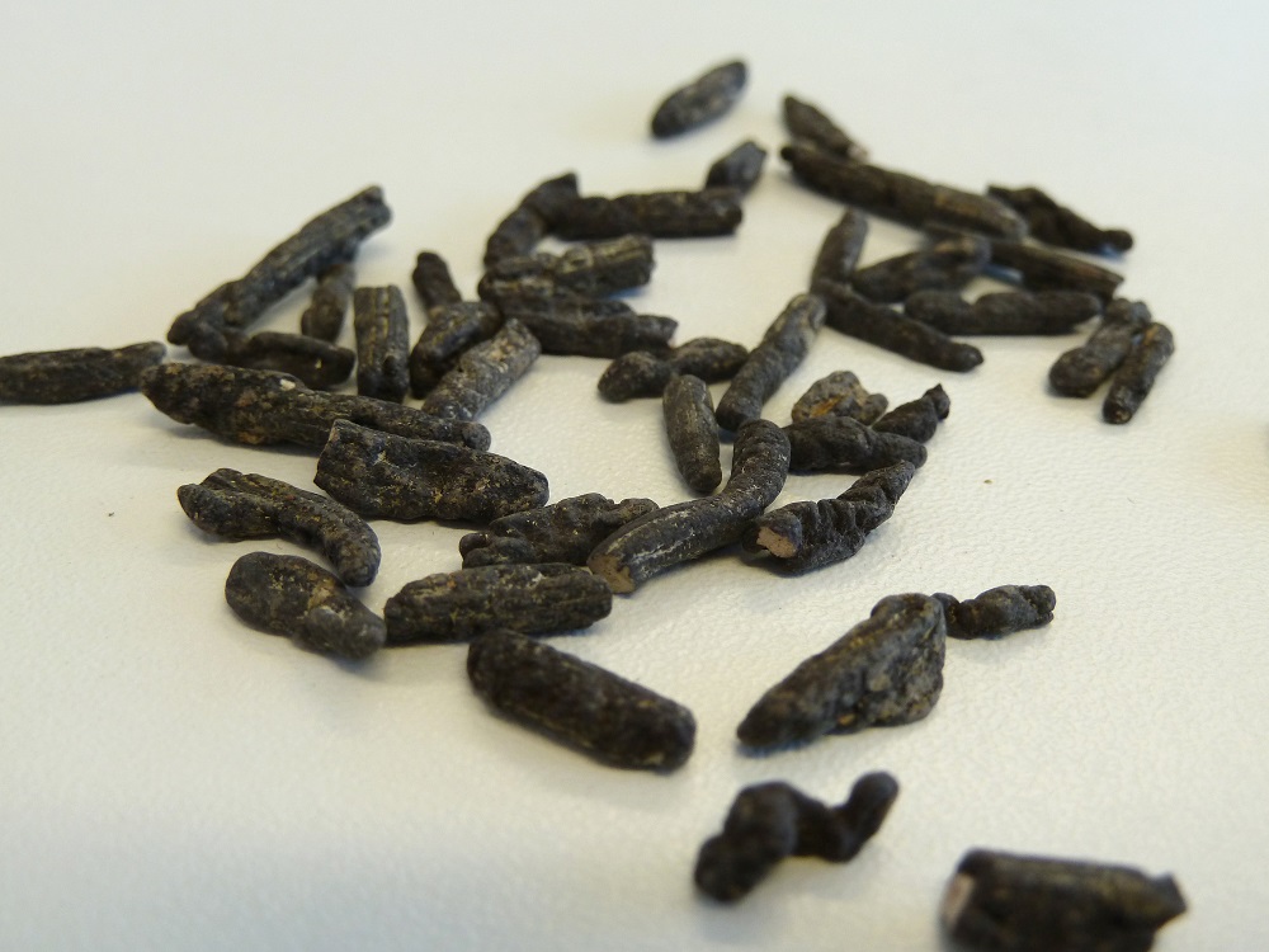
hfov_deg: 46.8
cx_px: 634
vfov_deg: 36.0
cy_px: 476
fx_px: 1466
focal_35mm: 40
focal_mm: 6.5
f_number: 3.6
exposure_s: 1/30
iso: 160
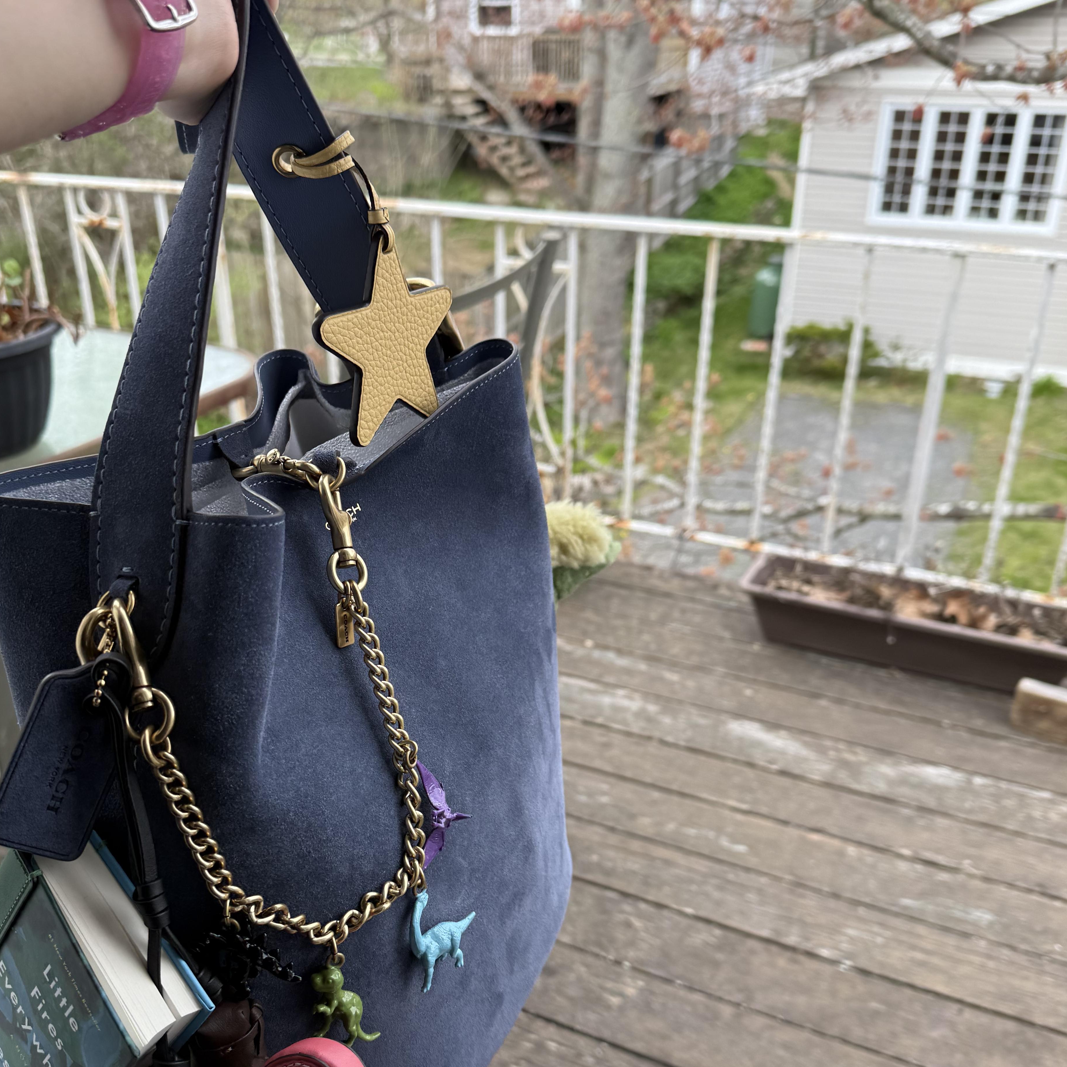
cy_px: 653
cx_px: 466
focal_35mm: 33
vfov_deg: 49.4
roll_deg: +1.5
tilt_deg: -29.9
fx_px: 1151
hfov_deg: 49.6
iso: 80
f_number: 1.78
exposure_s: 1/423
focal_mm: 6.76
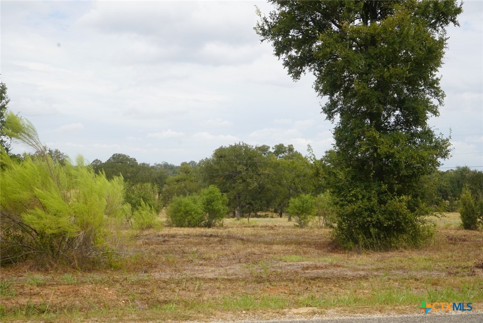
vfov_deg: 27.6
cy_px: 162
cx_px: 242
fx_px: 658
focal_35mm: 49
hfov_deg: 40.3
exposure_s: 1/125
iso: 100
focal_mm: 49
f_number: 10
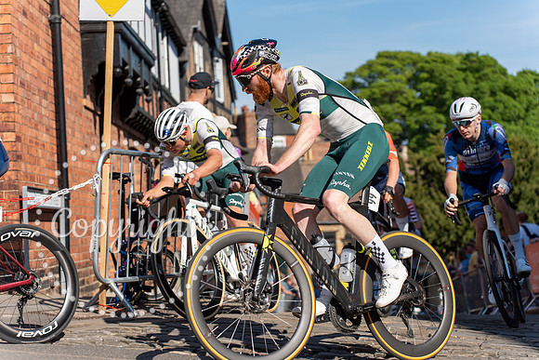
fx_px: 1093
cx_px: 270
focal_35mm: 73
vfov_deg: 18.7
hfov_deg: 27.7
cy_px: 180
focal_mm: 73
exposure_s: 1/1000
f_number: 3.5
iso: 100
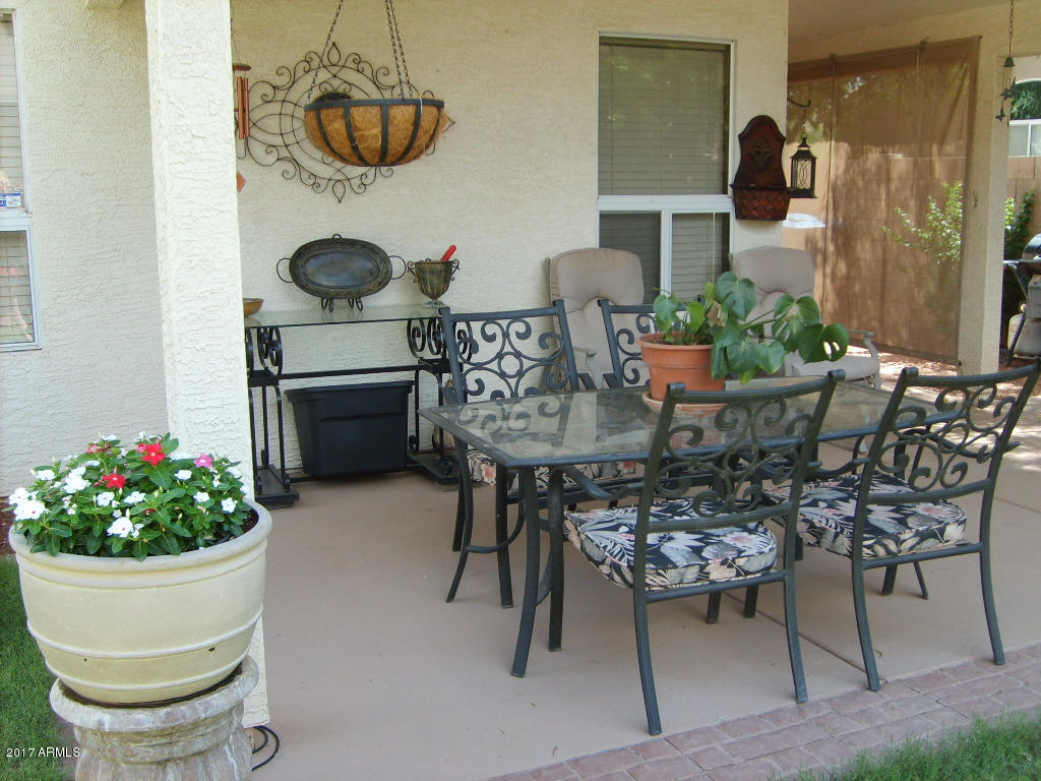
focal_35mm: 35
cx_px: 520
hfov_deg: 52.6
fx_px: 1053
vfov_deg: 40.7
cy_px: 390
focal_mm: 5.8
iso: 50
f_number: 2.8
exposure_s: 1/180
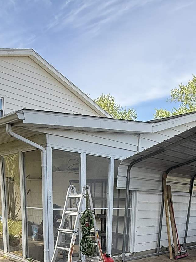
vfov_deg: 42.0
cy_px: 265
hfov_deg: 37.6
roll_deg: -1.3
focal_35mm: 38
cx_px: 117
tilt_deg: -10.6
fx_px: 287
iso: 64
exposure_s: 1/376
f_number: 2.2
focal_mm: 2.22
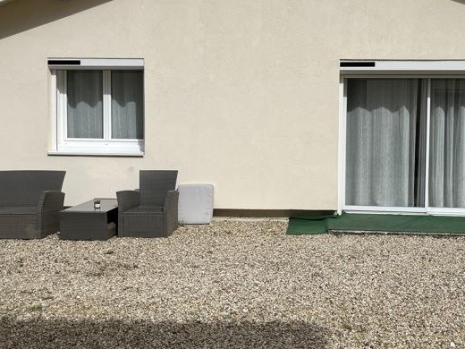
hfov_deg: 46.2
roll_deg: +0.0
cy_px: 133
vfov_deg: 35.8
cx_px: 303
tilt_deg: -3.4
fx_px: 537
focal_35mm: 40
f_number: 1.6
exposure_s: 1/7353
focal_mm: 5.1
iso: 50
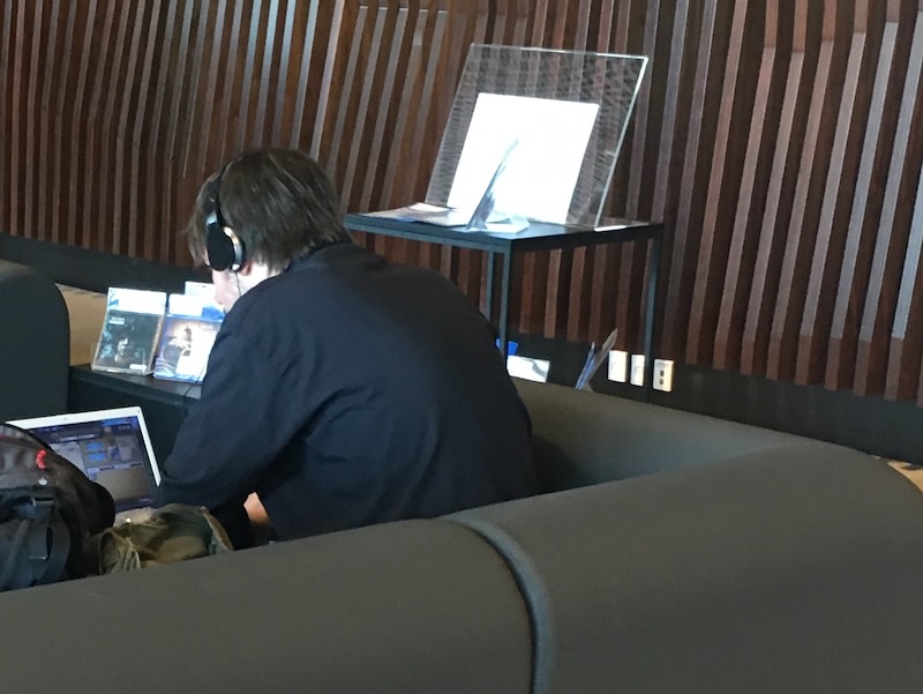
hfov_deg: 61.6
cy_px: 347
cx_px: 462
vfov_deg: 48.3
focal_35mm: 29
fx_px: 774
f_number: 2.2
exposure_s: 1/33
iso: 125
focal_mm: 4.15
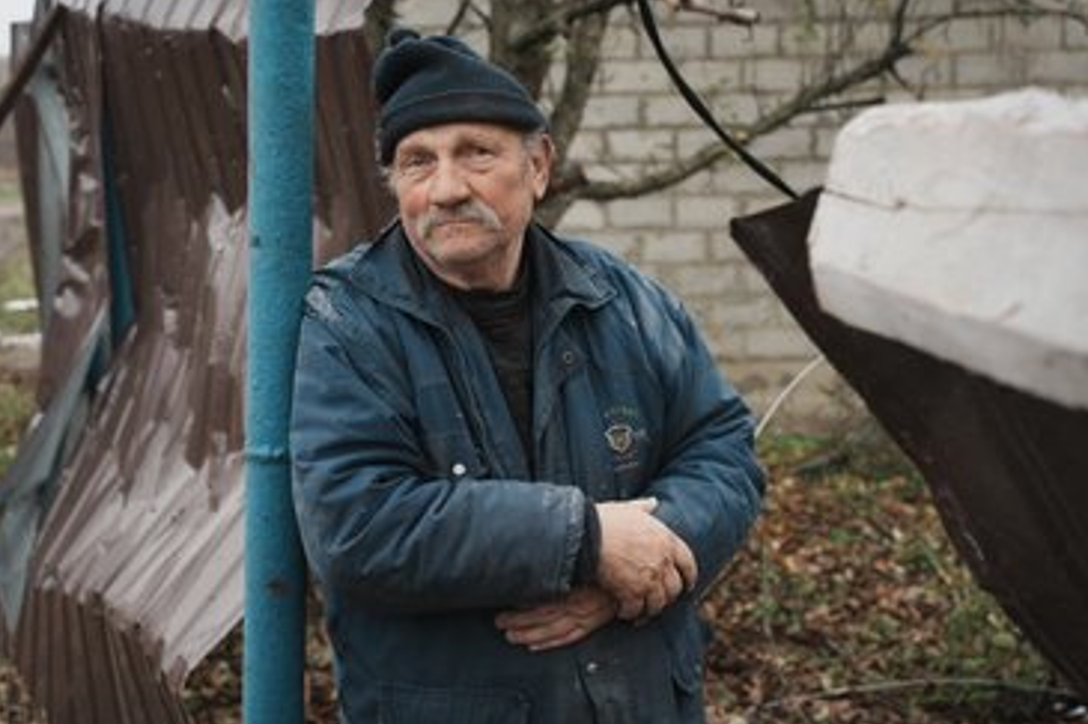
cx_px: 519
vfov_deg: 29.2
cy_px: 337
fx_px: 1390
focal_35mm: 46
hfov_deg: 42.7
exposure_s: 1/1250
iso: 800
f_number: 4
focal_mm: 42
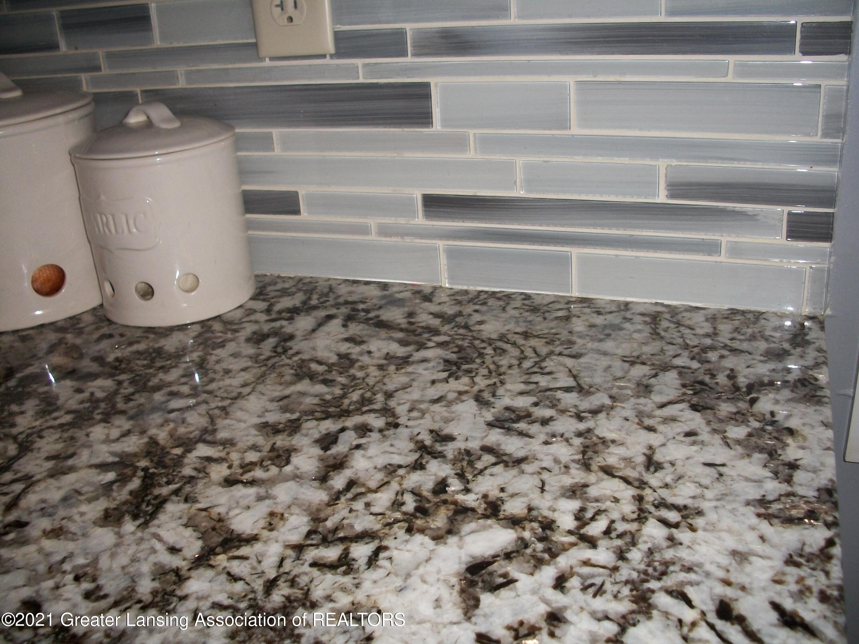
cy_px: 322
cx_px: 430
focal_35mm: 35
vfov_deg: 40.7
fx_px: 869
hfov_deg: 52.6
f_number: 3.1
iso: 200
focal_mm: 6.3
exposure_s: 1/125
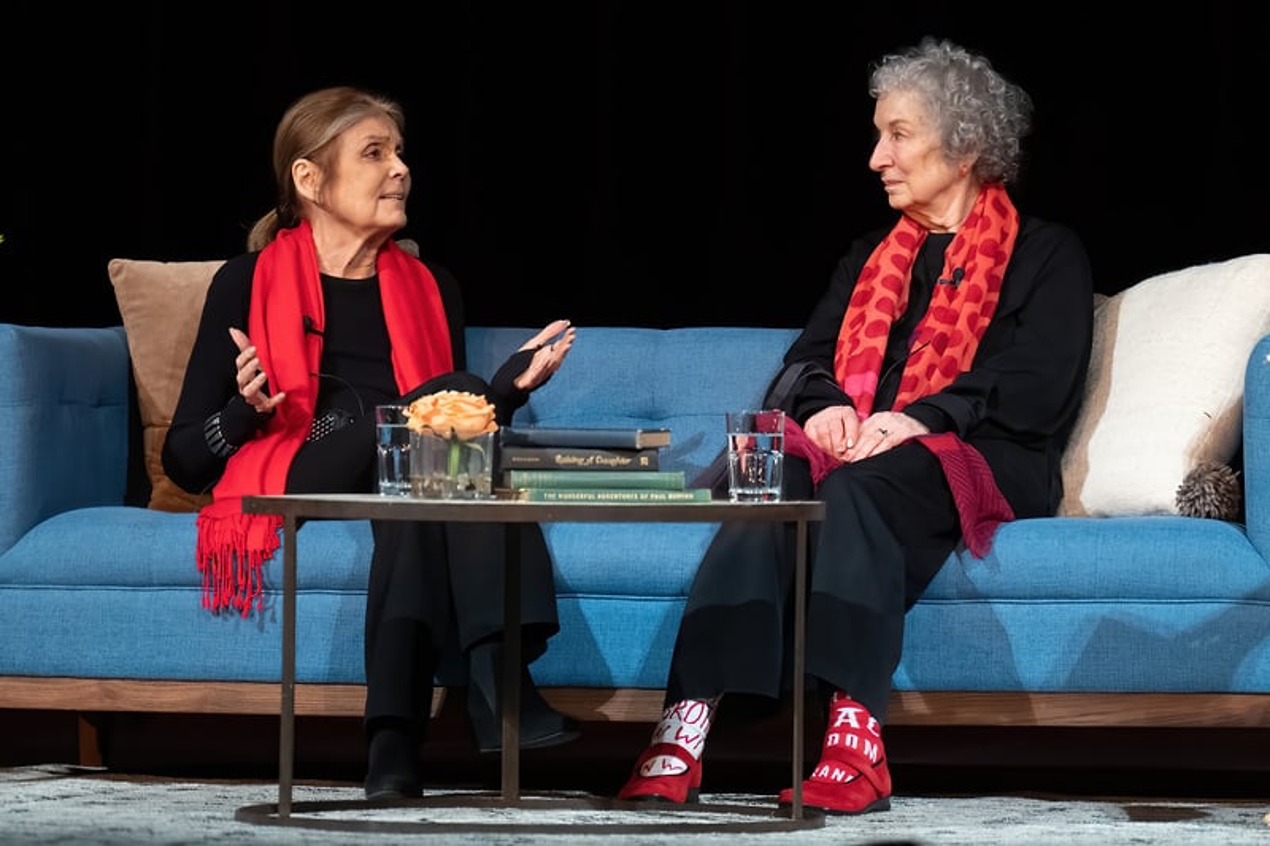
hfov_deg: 8.9
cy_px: 426
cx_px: 671
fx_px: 8200
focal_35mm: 232
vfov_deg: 5.9
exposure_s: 1/200
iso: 5000
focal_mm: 141
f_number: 4
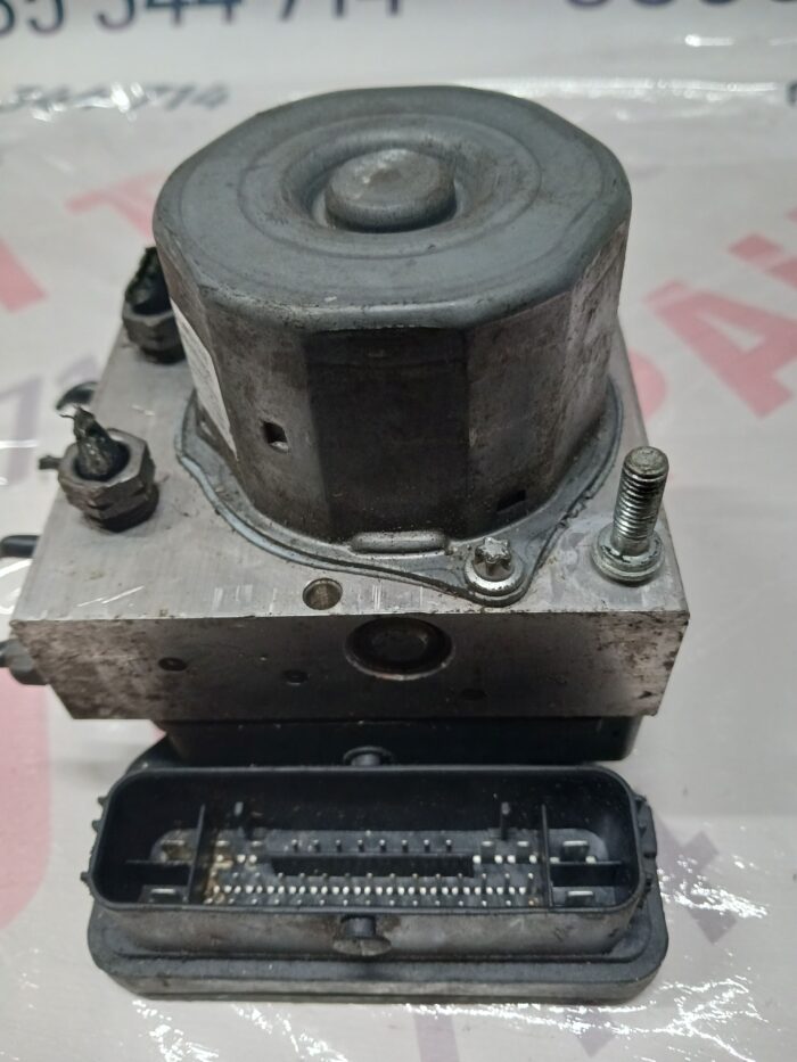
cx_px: 398
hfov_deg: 51.4
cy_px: 531
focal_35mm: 27
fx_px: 829
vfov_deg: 65.3
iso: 400
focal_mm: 4
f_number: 1.8
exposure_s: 1/25
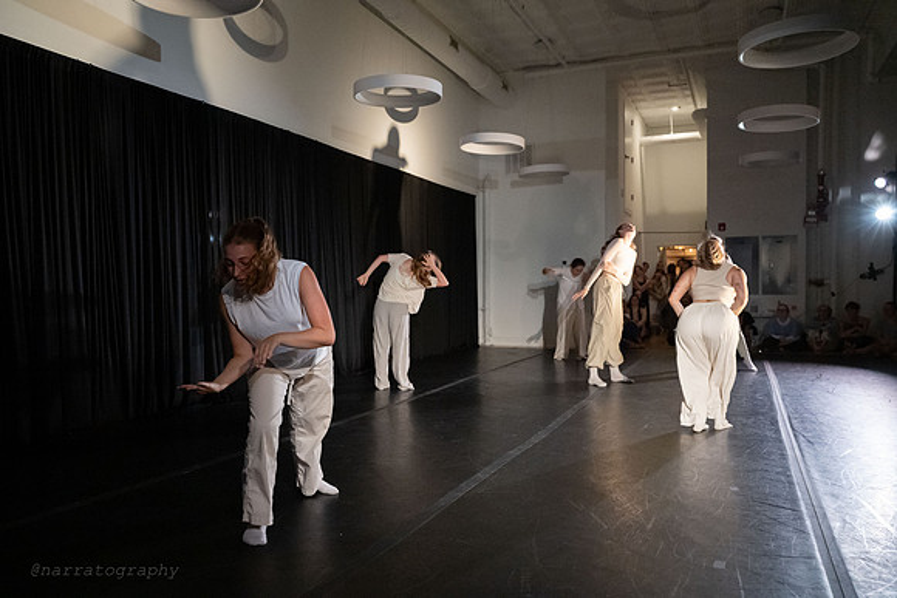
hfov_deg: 64.3
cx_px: 443
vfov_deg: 45.5
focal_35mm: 29
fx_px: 713
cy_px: 299
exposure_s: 1/400
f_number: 4
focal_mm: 28
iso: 6400
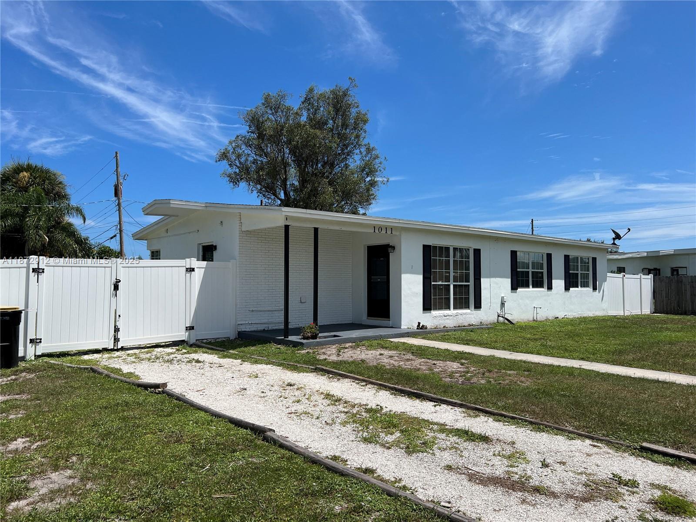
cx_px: 348
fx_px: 523
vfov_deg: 53.1
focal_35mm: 26
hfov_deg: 67.3
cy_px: 261
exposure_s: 1/7463
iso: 50
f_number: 1.5
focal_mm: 5.7
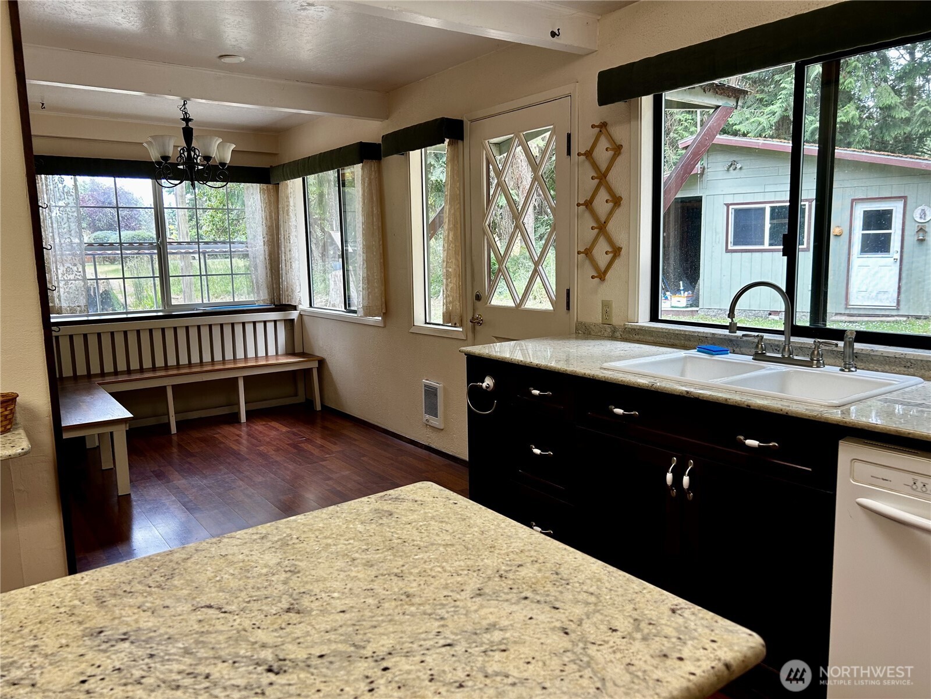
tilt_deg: -6.5
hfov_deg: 67.3
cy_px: 350
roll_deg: +1.2
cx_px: 466
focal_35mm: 26
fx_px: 699
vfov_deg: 53.1
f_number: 1.5
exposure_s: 1/106
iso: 50
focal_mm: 5.7
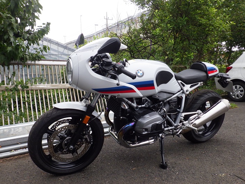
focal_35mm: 28
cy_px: 92
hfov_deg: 63.5
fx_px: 198
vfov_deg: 49.7
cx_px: 122
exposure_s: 1/250
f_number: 4.2
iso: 250
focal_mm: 5
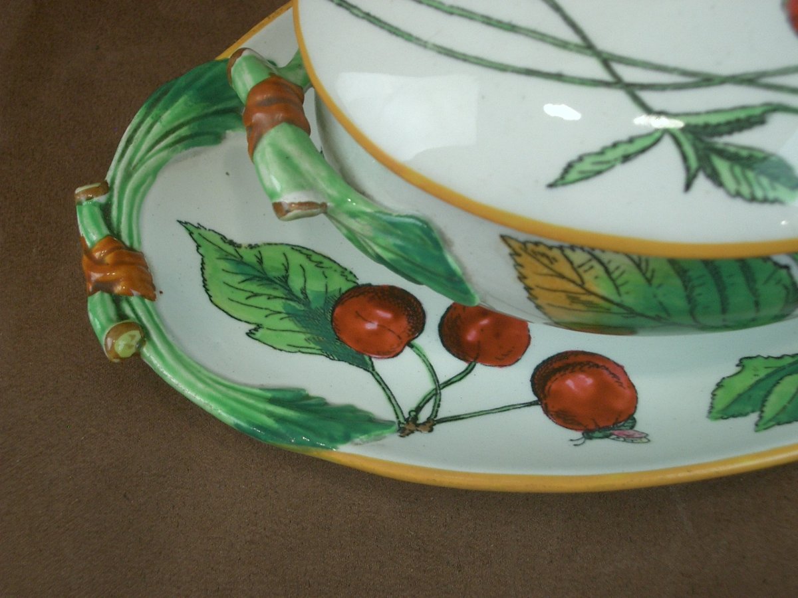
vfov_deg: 29.7
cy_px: 299
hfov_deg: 38.9
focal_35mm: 49
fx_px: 1130
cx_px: 399
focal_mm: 8.2
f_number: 3.1
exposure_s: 1/60
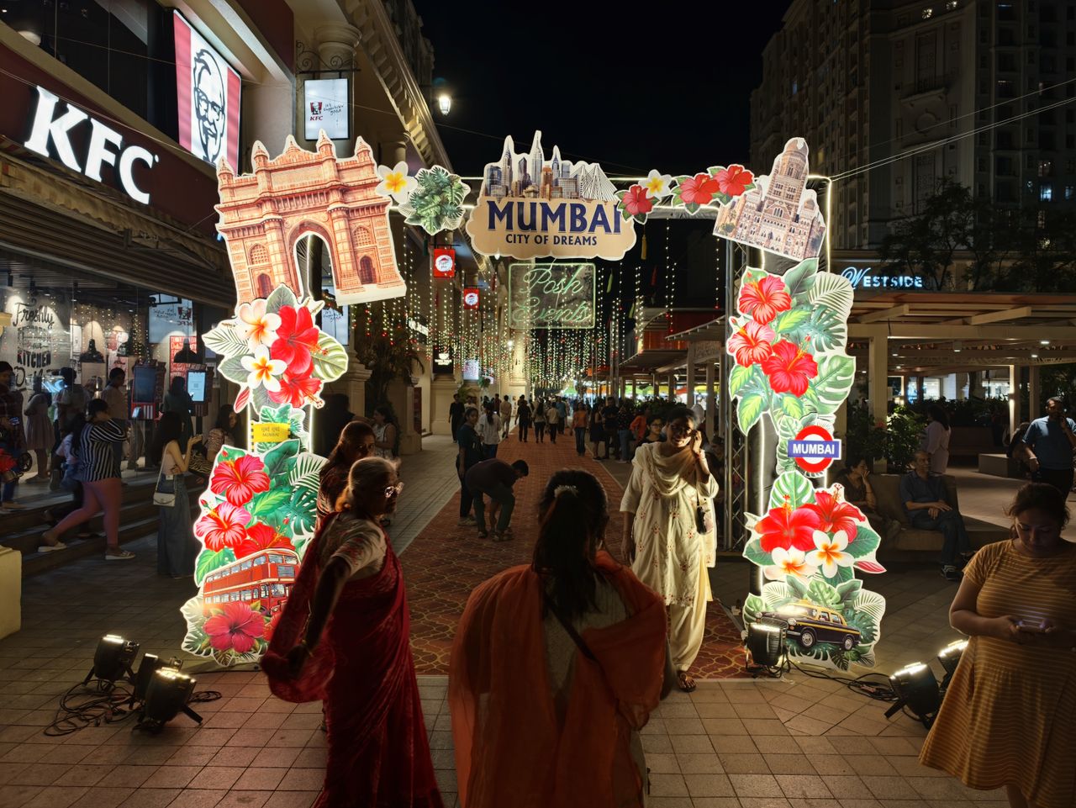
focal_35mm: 23
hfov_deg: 73.9
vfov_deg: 58.9
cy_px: 404
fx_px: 715
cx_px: 538
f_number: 1.5
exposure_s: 1/50
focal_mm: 7.73
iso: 400
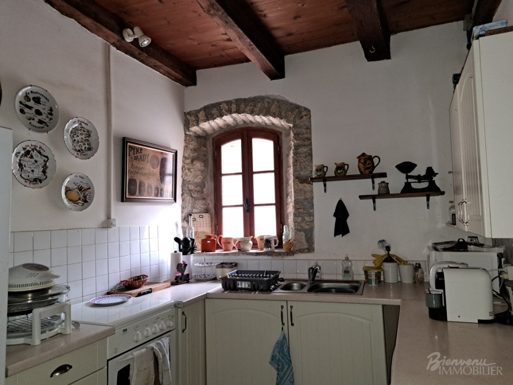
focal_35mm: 24
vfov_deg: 56.8
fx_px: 356
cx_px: 256
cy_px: 192
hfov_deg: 71.6
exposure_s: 1/33
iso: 400
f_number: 1.8
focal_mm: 5.23
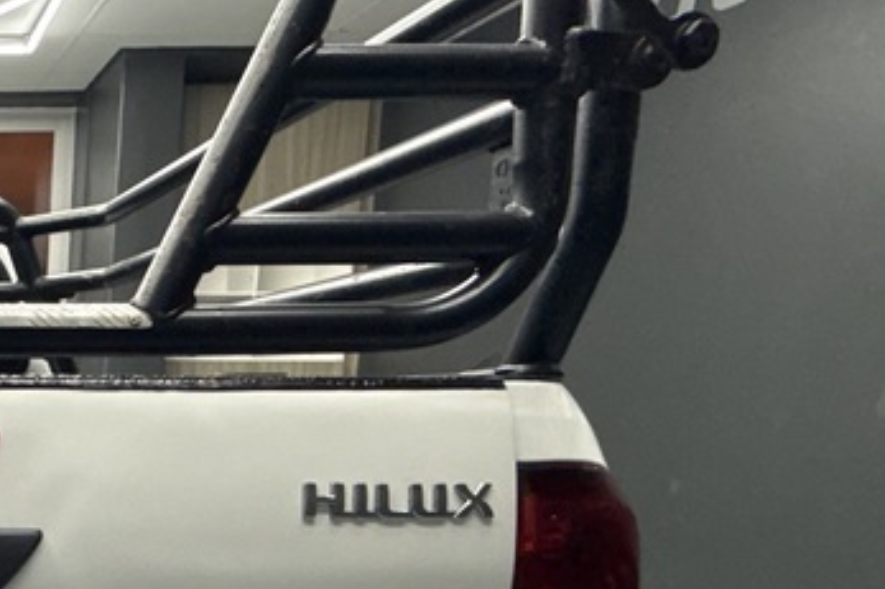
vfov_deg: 29.3
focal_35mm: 43
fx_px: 1057
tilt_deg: -9.6
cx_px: -224
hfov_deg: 34.4
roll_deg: +0.1
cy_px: 579
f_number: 2.2
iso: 250
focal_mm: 2.22
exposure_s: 1/100
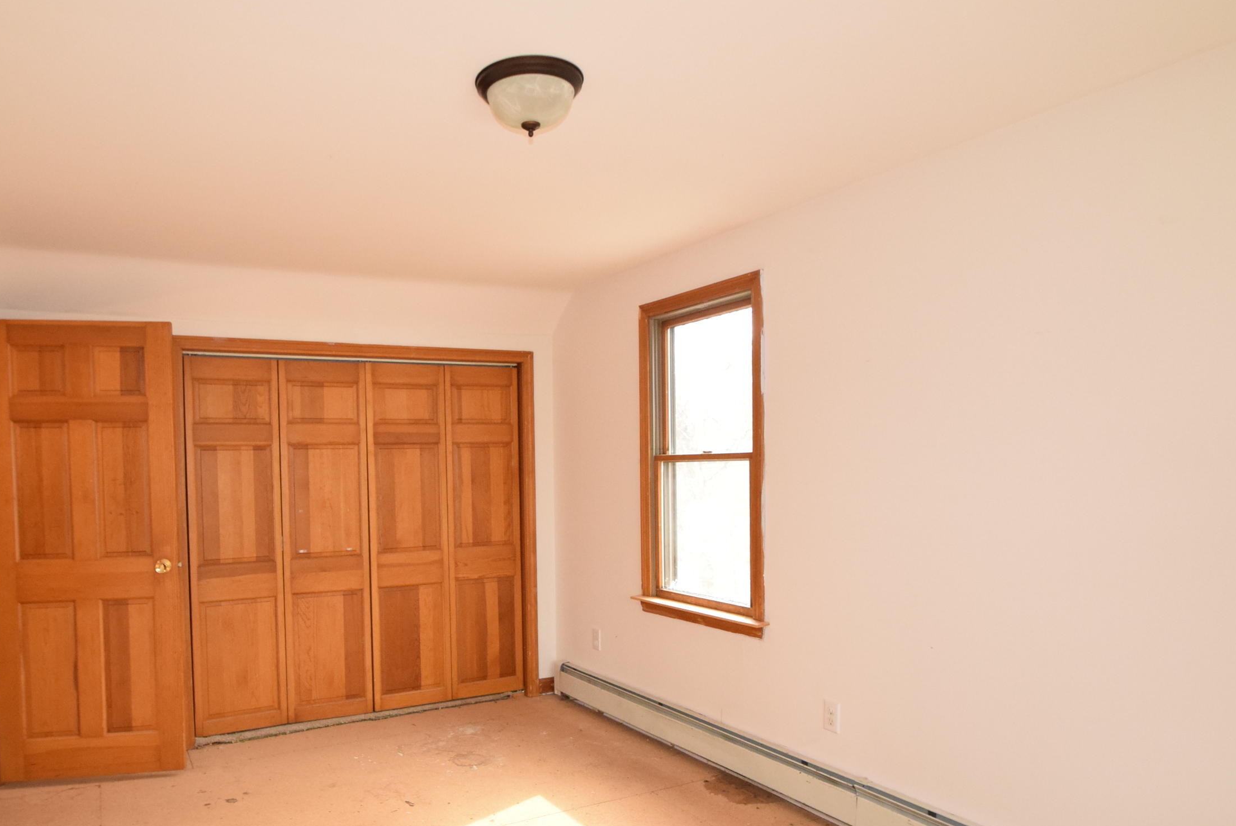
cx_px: 524
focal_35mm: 23
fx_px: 802
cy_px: 485
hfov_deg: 74.8
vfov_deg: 54.2
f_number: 8
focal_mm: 11.5
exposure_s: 1/200
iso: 2200
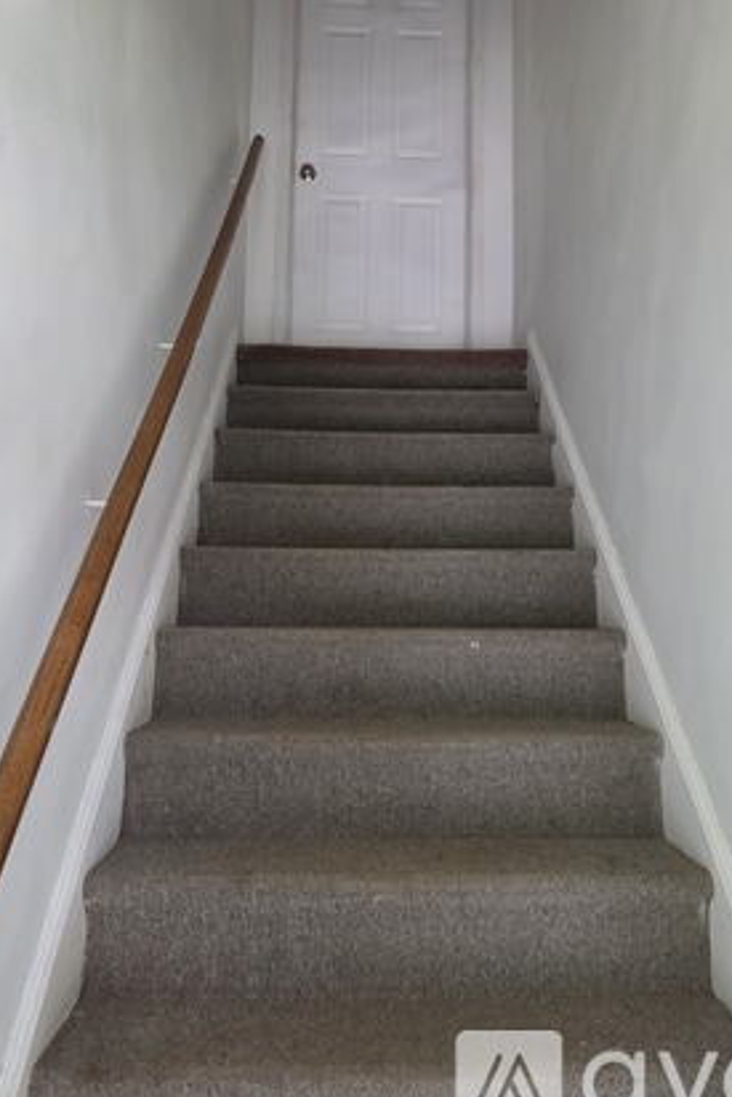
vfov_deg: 63.4
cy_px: 471
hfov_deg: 45.0
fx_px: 884
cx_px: 387
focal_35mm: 29
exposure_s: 1/120
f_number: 1.4
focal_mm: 6.5
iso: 800
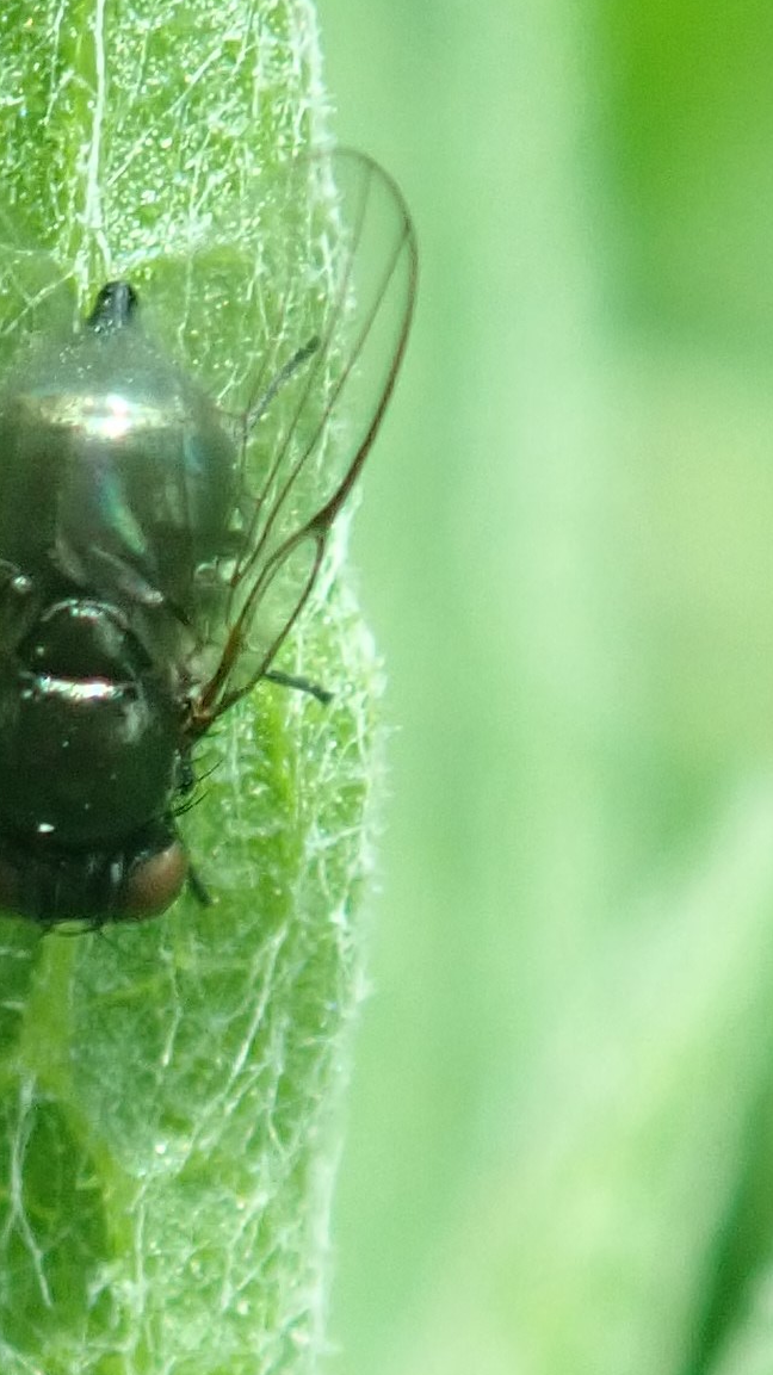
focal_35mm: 145
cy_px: 520
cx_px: 88
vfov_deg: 14.8
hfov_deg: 8.3
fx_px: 5287
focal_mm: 18
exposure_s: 1/400
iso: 320
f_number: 4.9
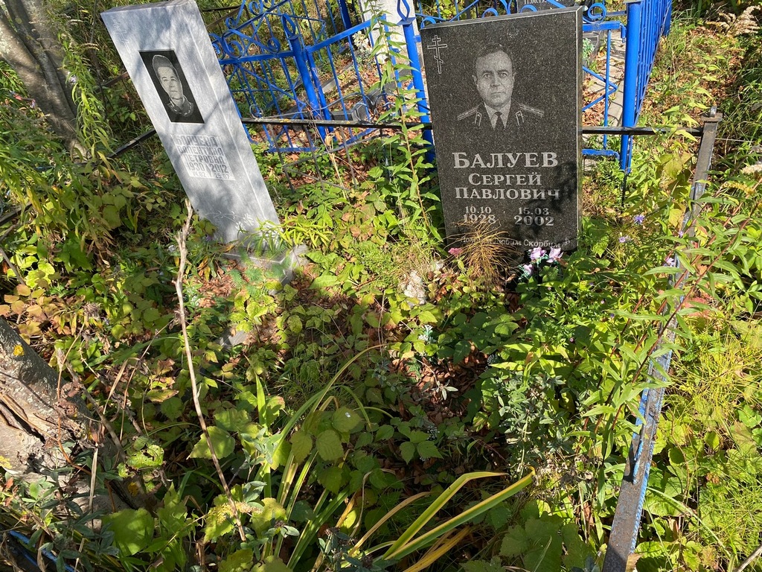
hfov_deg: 67.3
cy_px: 286
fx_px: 572
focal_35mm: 26
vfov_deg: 53.1
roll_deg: +14.5
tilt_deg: -32.9
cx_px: 381
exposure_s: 1/390
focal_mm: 4.25
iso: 32
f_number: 1.8
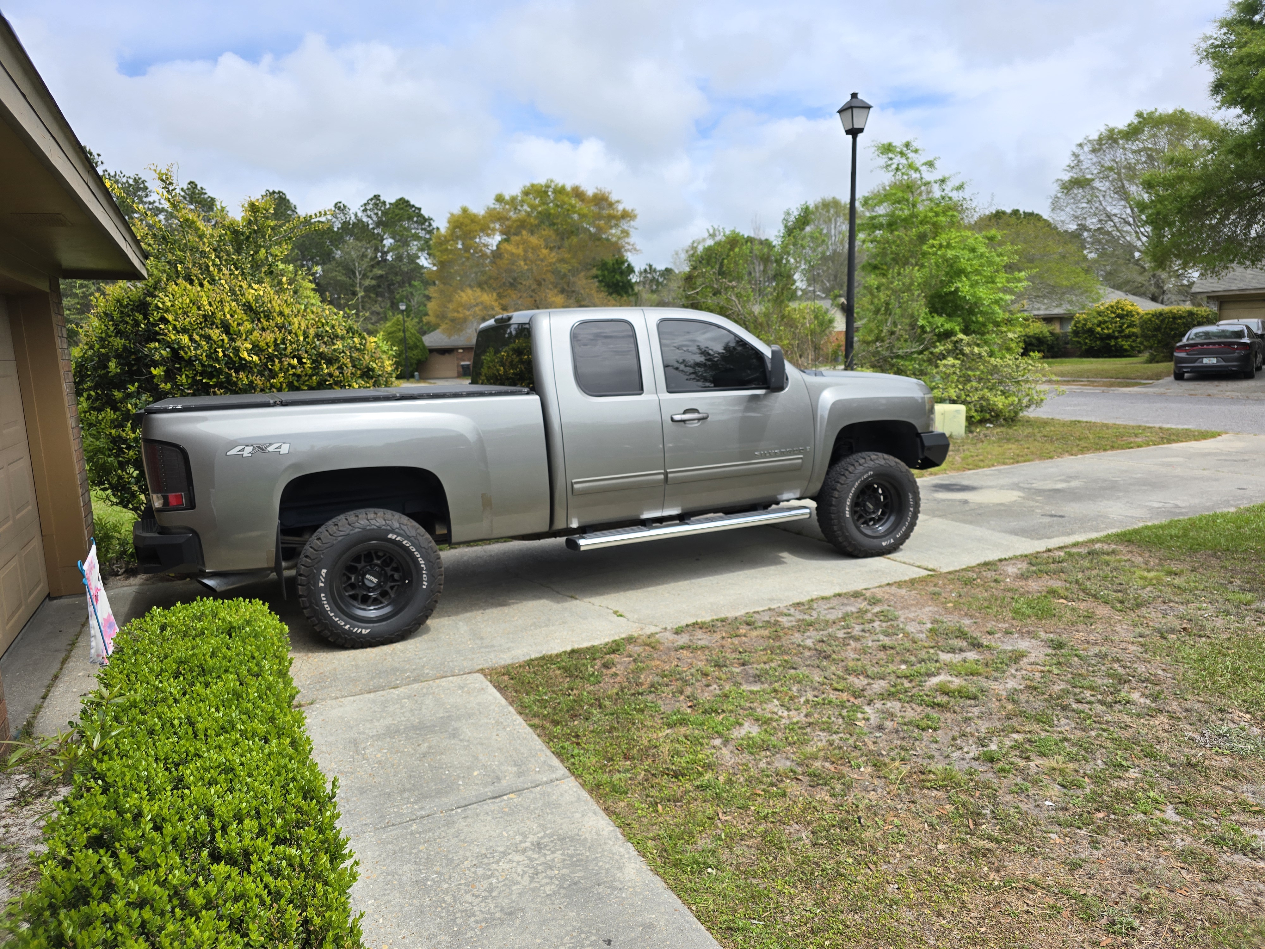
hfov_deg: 73.9
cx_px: 632
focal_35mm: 23
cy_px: 474
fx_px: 841
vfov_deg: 58.9
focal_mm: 6.3
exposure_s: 1/868
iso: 12
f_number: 1.7
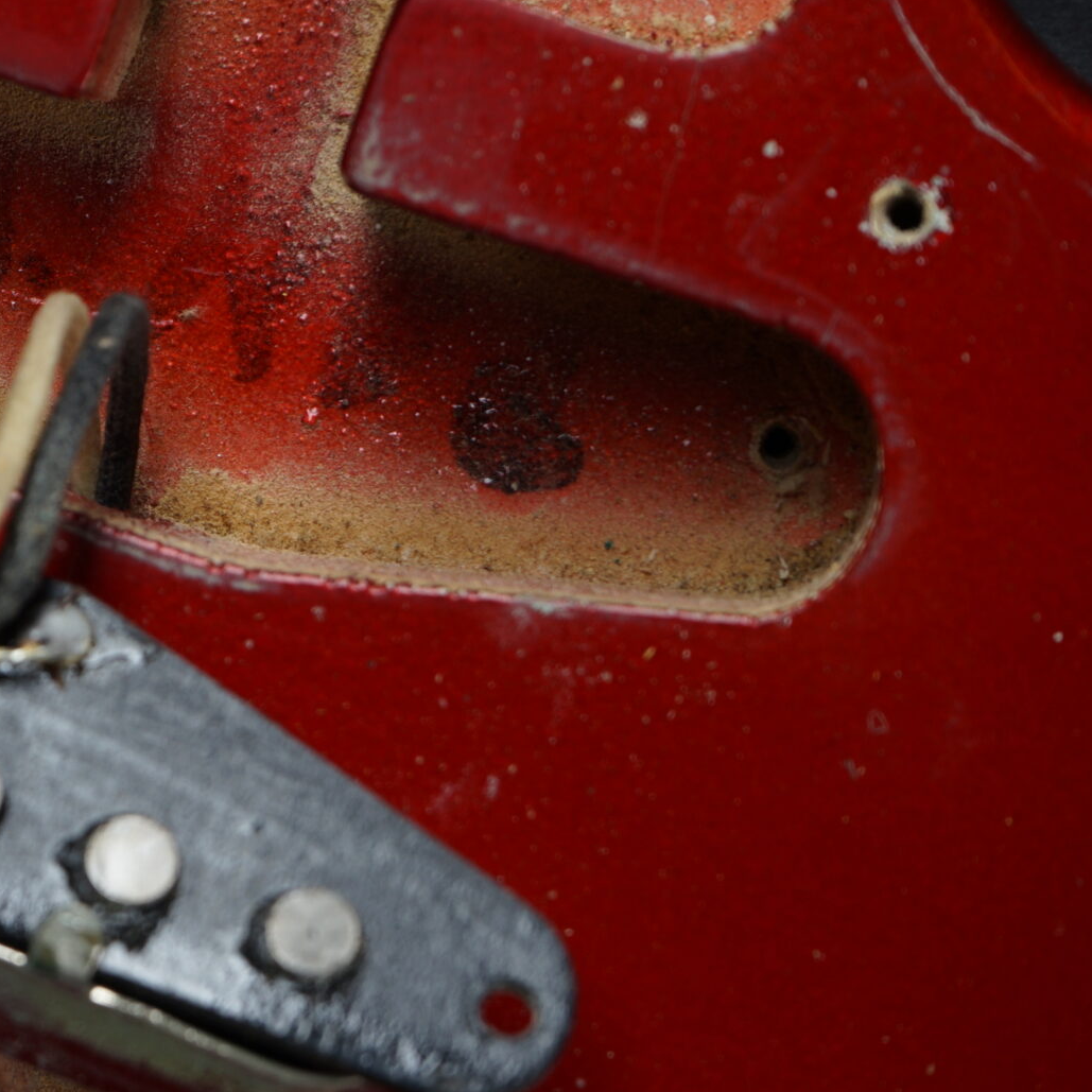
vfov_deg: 11.8
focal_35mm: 148
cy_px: 445
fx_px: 5282
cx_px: -192
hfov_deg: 11.6
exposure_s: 1/125
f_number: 11
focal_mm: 70
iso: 160
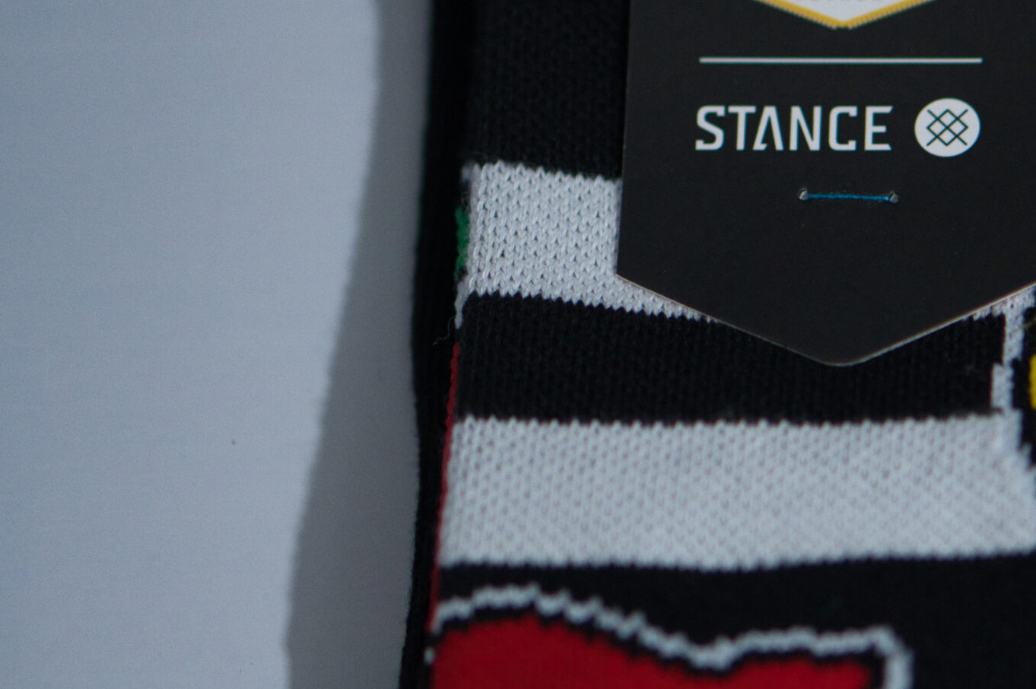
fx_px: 4055
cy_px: 176
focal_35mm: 141
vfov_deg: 9.7
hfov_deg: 14.4
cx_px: 932
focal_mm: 50
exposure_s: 1/200
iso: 1250
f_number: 1.8
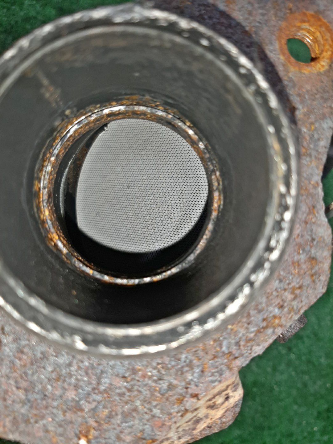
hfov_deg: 53.1
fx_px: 333
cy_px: 222
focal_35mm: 26
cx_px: 166
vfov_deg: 67.3
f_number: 1.7
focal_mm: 3.93
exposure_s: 1/50
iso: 87
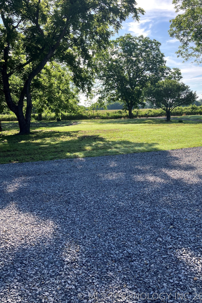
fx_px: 252
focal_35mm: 30
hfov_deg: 43.6
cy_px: 147
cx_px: 100
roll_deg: +1.0
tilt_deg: -8.3
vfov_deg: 61.9
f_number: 1.8
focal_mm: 3.99
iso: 32
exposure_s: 1/540
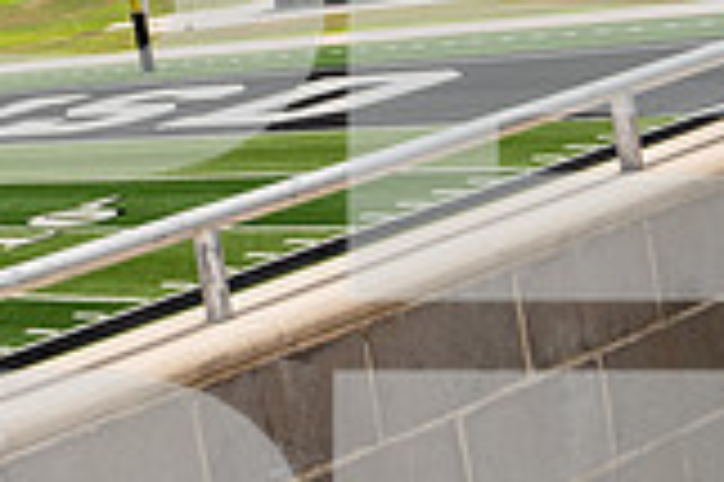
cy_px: 65
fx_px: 2170
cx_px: -279
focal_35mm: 108
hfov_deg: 17.5
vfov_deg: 12.6
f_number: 7.1
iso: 100
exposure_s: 1/250
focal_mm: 30
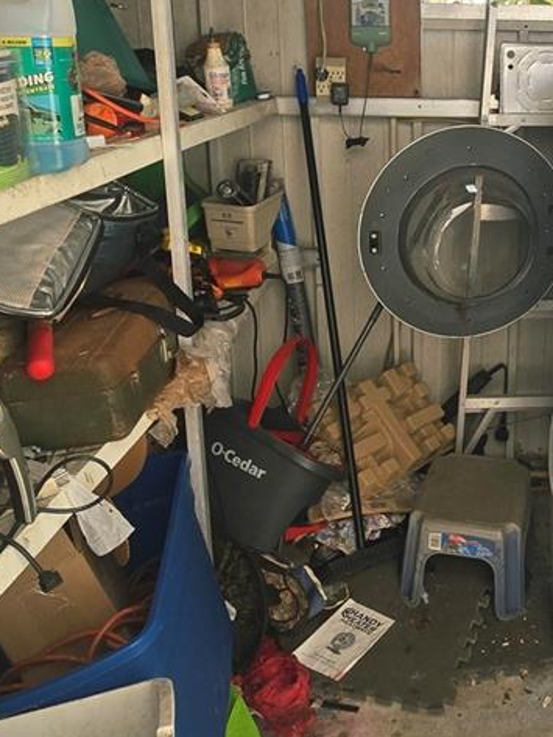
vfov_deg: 54.4
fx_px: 703
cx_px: 481
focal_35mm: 33
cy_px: 259
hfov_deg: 40.2
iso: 64
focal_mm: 2.2
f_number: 2.2
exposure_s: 1/120
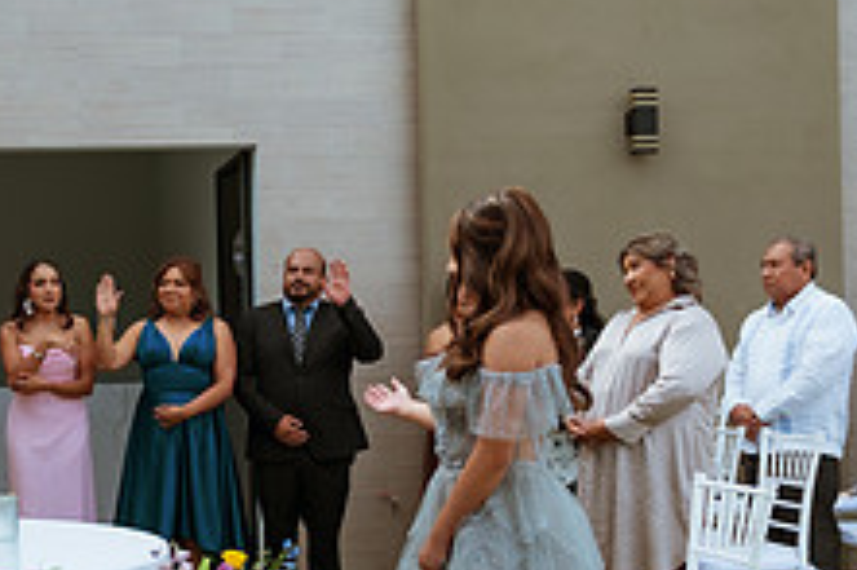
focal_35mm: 63
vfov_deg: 21.5
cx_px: 85
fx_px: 1499
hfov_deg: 30.5
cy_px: 378
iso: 100
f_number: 2.8
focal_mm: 24
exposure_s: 1/1250
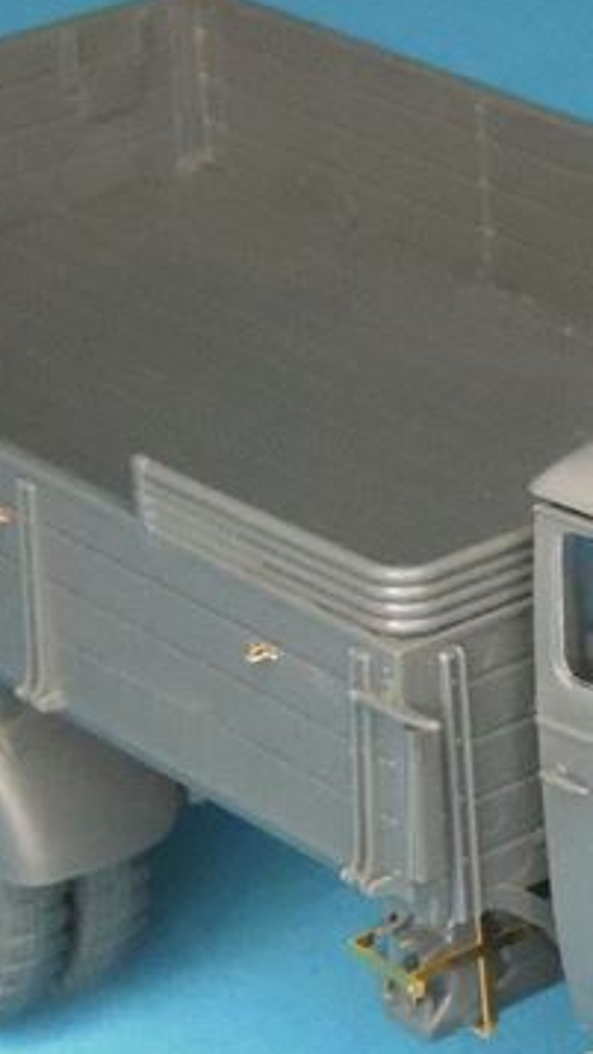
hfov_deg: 7.2
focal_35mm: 168
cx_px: 746
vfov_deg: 12.8
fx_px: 4693
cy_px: 806
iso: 1600
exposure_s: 1/320
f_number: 5
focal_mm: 9.9
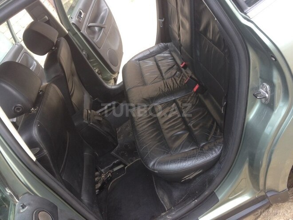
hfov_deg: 55.4
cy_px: 110
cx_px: 146
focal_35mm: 33
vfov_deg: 42.9
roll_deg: +37.2
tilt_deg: -29.4
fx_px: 279
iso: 50
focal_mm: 4.12
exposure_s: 1/120
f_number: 2.4
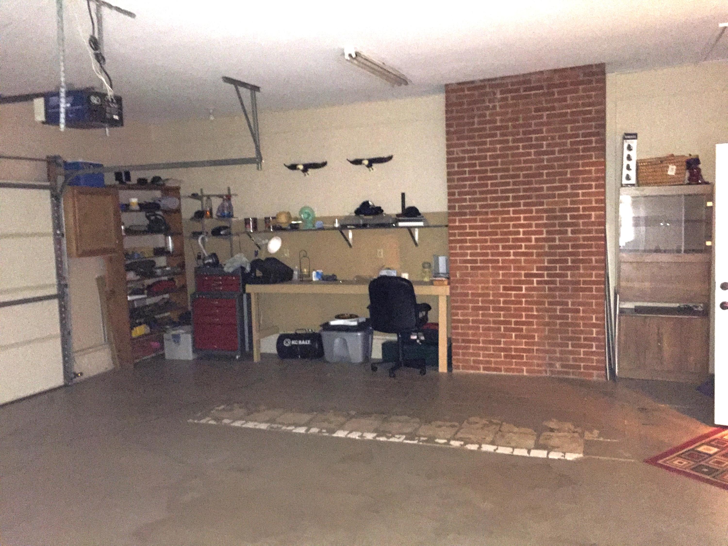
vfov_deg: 48.2
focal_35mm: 29
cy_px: 273
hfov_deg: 61.7
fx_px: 610
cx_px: 364
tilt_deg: -4.4
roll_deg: +1.2
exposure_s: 1/16
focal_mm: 4.15
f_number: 2.2
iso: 1250
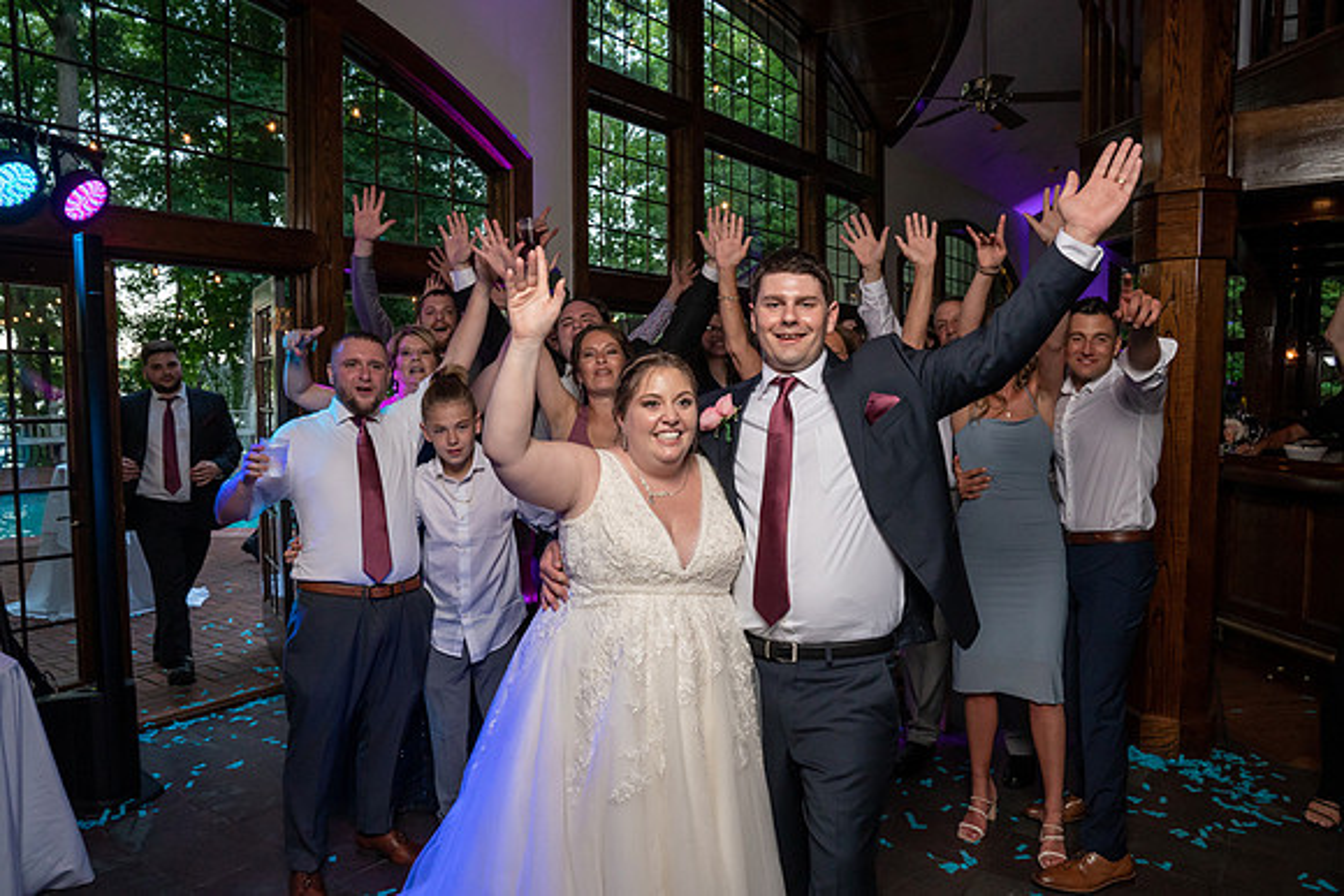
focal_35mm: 24
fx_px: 902
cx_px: 670
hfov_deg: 73.4
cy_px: 448
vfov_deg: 52.9
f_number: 5.6
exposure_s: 1/200
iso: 2000
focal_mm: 24
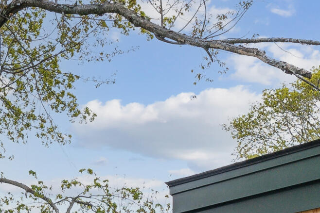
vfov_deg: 15.9
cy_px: 384
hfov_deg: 27.6
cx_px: 119
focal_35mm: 73
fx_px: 649
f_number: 7.1
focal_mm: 16
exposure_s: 1/250
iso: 320
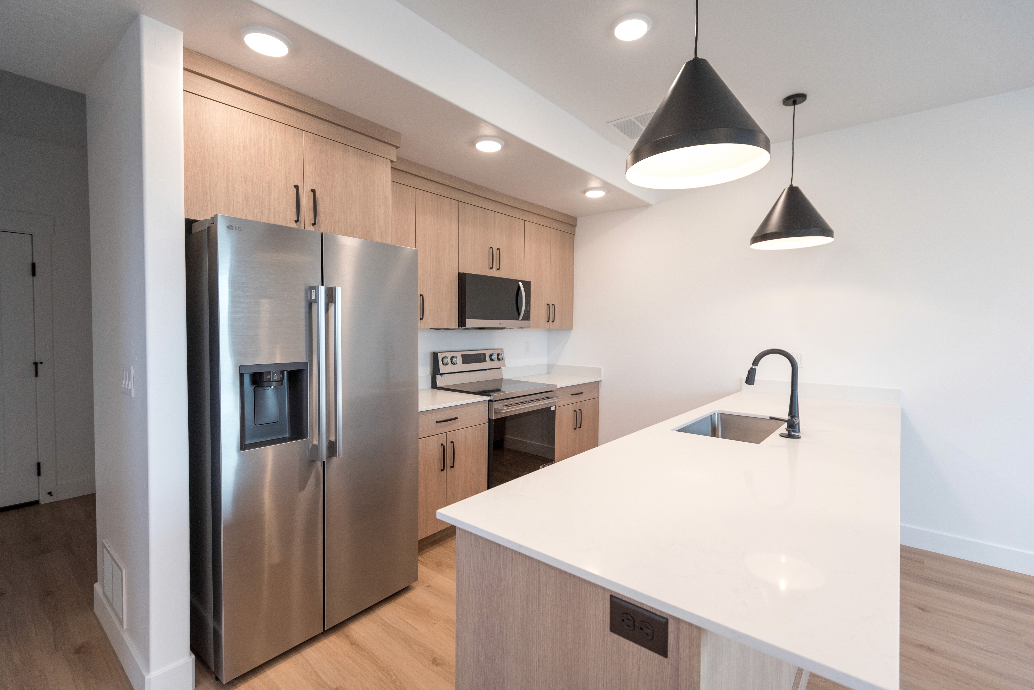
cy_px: 345
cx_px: 517
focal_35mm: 16
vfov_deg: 73.8
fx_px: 460
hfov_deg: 96.7
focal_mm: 16
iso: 800
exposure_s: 1/200
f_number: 4
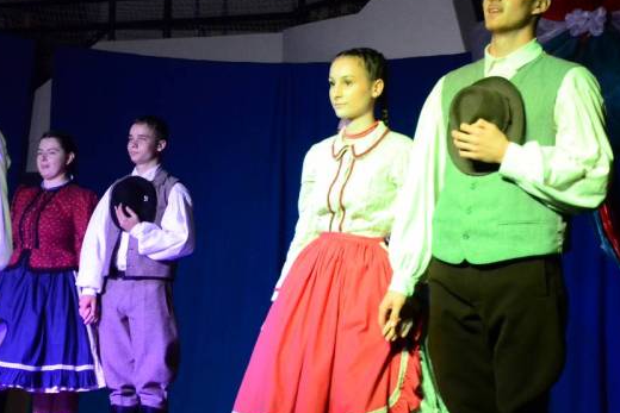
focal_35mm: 143
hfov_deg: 14.3
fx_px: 2463
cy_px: 242
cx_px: 174
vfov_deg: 9.6
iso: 3200
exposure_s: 1/60
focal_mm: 62
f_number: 5.3
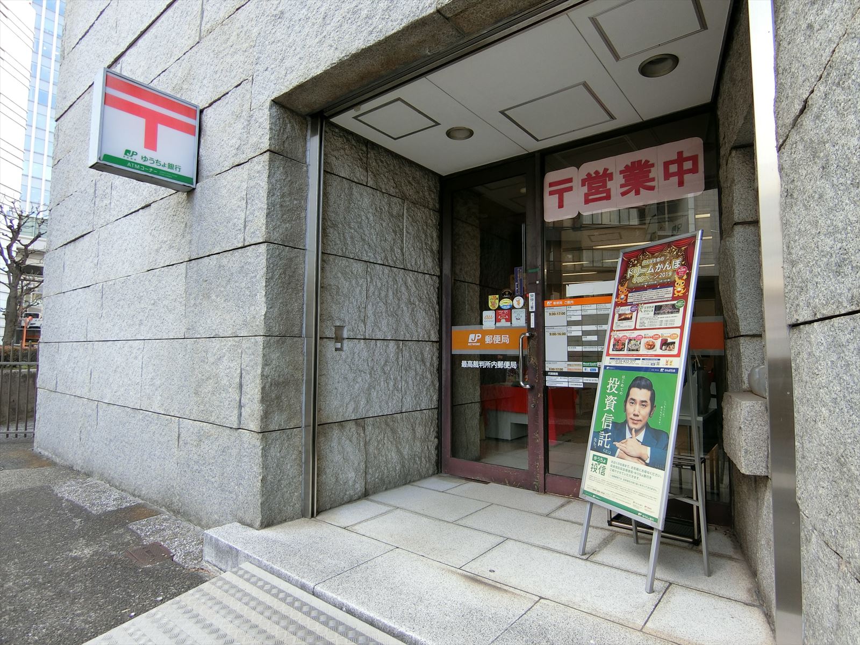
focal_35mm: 19
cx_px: 430
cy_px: 322
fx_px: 472
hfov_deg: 84.7
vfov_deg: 68.7
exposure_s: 1/125
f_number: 2.7
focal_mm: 4.06
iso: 80
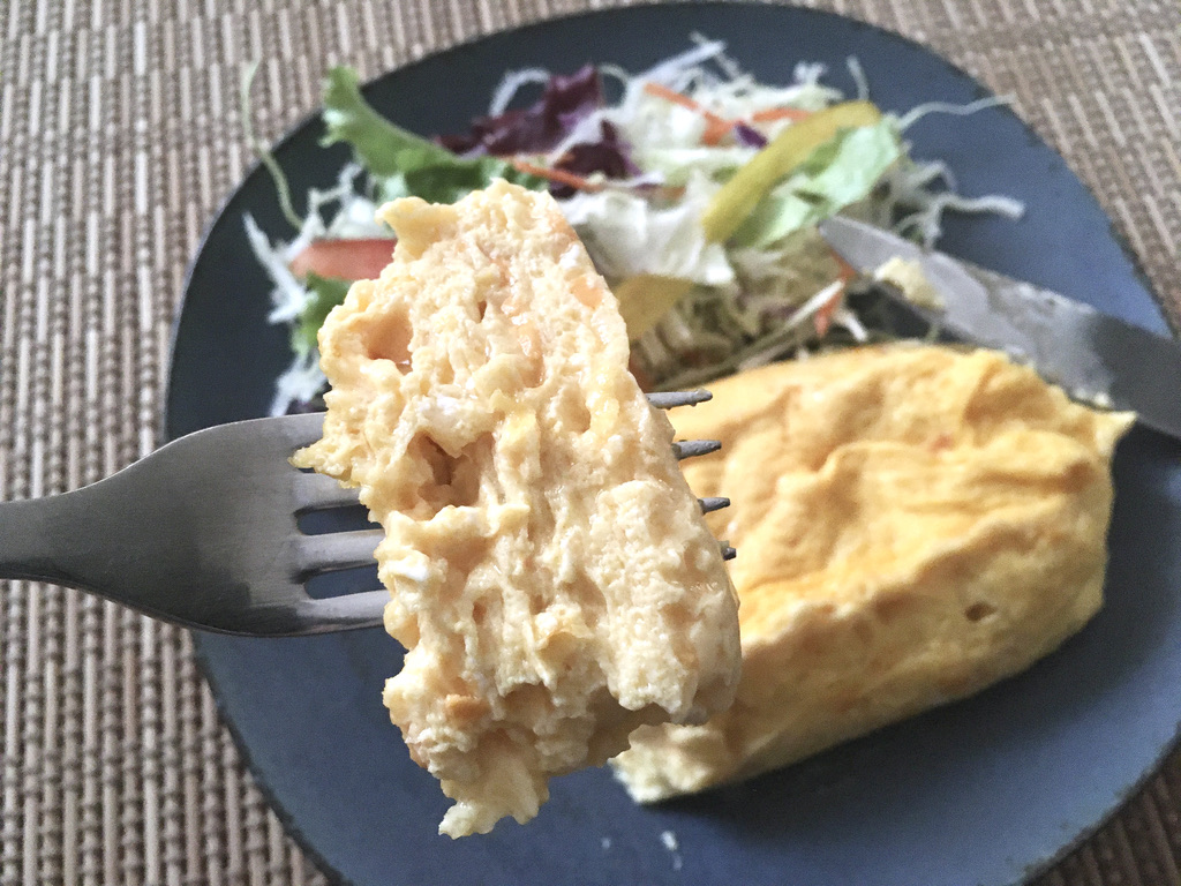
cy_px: 443
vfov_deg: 48.2
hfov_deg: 61.7
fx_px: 989
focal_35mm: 29
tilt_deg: -67.3
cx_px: 590
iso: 400
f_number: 2.2
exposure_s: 1/15
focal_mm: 4.15
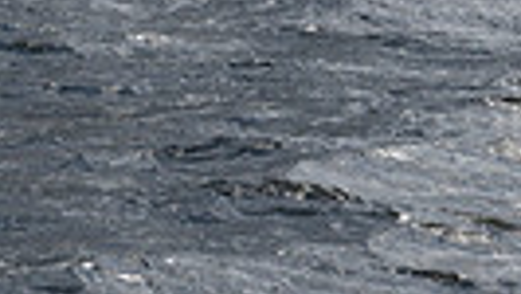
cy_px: -690
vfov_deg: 3.7
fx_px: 4437
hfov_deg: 6.7
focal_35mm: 321
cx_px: 92
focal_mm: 70
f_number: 11
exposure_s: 1/1000
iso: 250
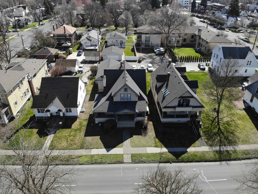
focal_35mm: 24
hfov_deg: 71.6
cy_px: 97
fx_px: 179
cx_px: 129
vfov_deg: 56.8
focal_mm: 4.5
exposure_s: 1/664
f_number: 2.8
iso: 119
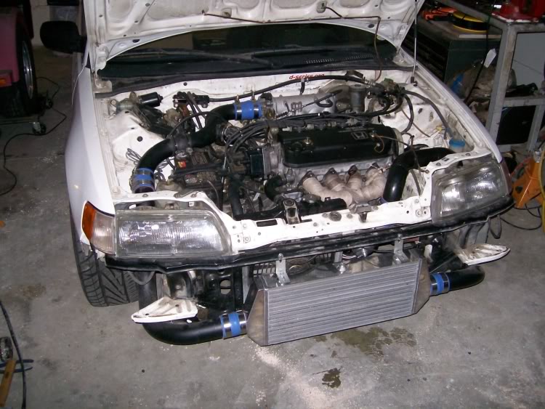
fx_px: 551
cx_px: 272
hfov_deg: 52.6
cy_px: 204
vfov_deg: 40.7
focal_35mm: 35
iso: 200
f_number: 2.8
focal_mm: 5.8
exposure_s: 1/64
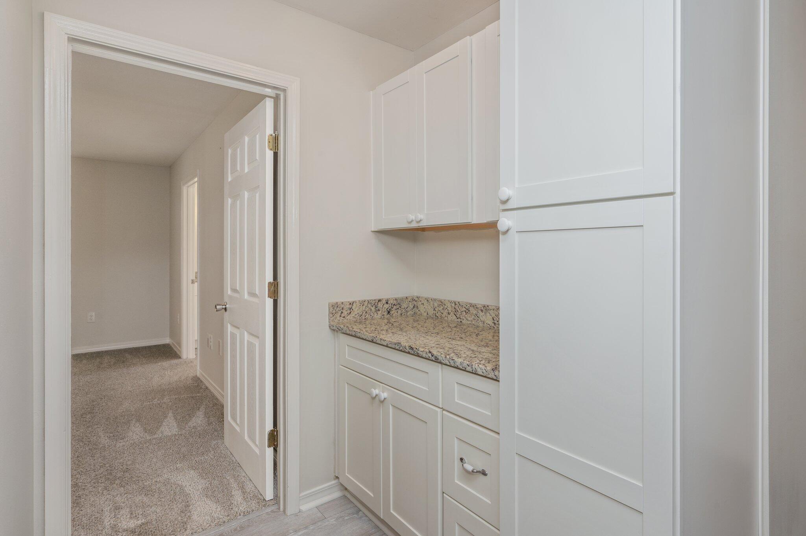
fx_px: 414
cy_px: 268
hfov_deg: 88.5
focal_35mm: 18
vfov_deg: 65.9
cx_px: 403
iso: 160
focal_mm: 18.5
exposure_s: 1/30
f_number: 9
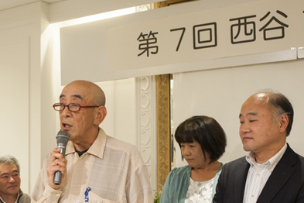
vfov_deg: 23.5
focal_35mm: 57
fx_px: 481
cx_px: 82
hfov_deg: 34.4
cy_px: 160
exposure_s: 1/100
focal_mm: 35
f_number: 5.6
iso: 400
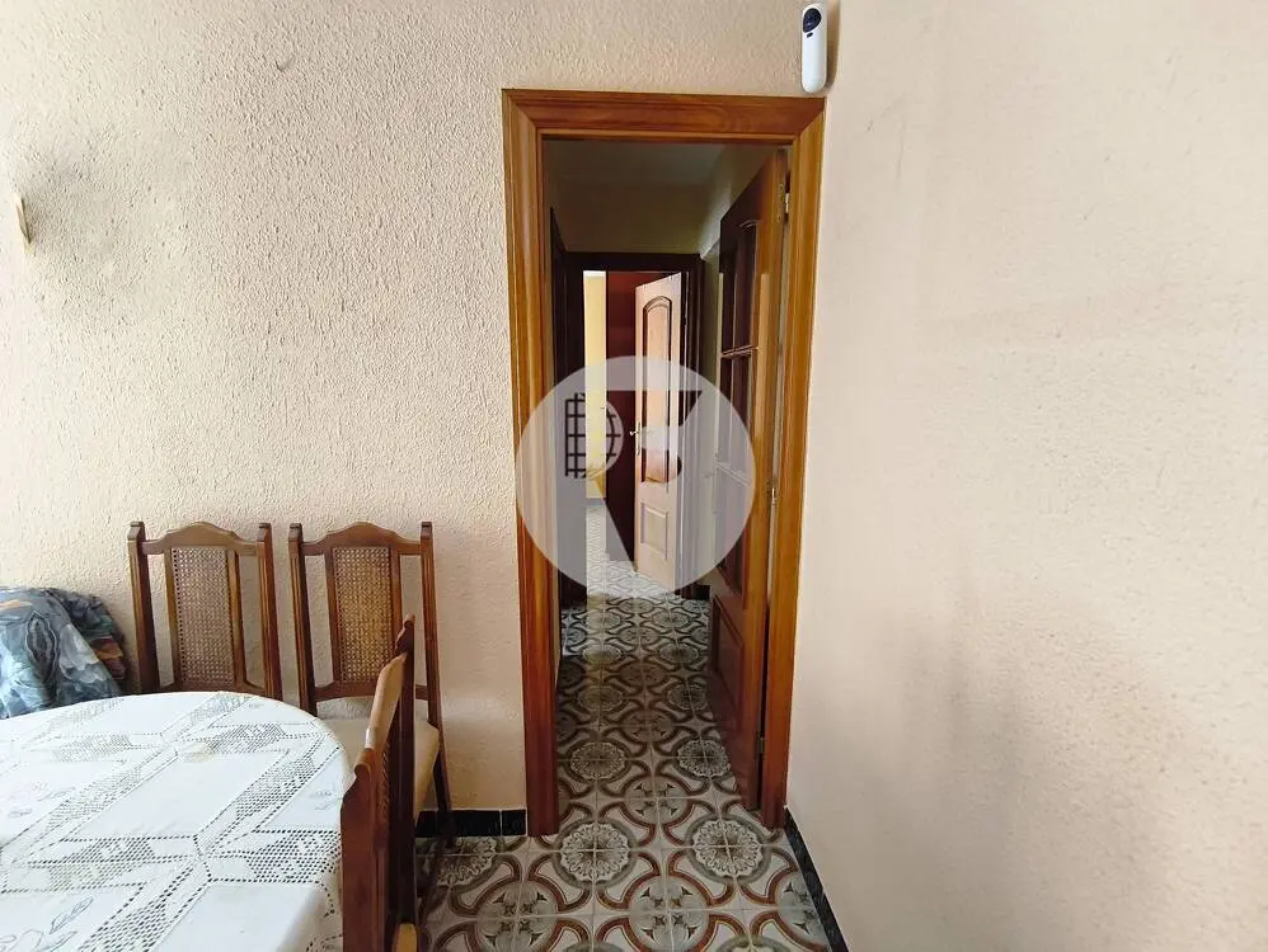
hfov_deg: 98.1
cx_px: 634
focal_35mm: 15
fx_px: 550
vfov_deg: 81.8
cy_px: 476
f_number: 2.2
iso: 200
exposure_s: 1/50
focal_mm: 1.65
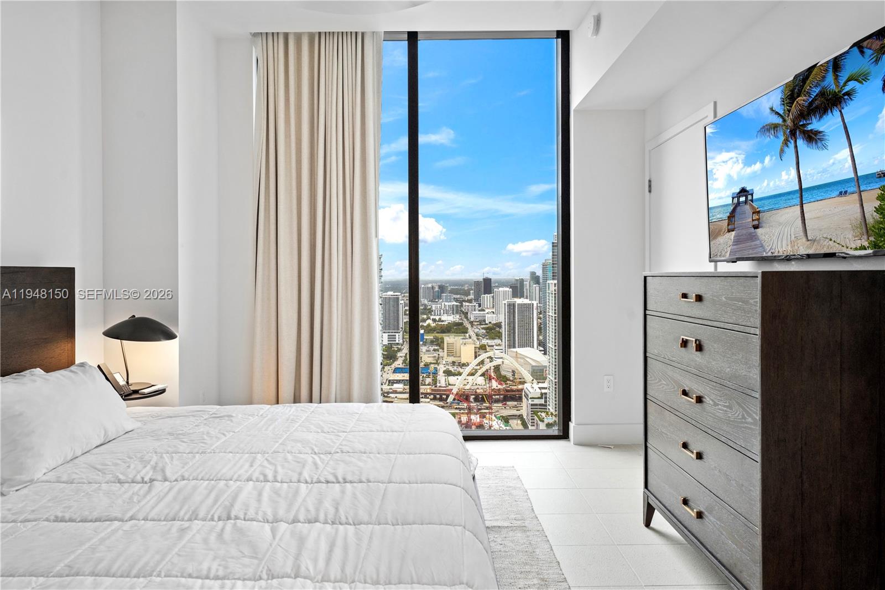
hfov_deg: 84.0
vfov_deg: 61.9
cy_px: 295
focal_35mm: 20
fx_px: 492
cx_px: 442
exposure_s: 1/13
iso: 640
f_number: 8
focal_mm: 20
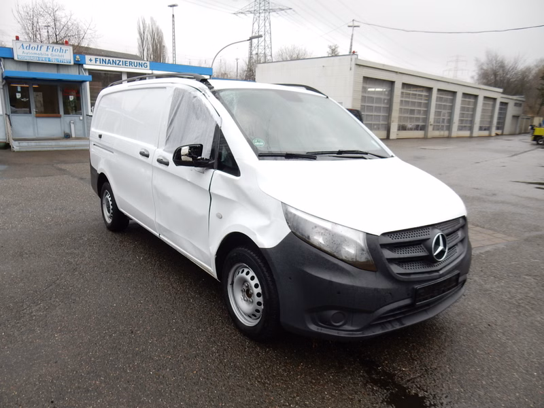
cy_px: 204
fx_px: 393
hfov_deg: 69.4
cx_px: 272
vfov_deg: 54.9
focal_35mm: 25
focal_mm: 4.5
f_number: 3.7
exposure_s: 1/200
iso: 125
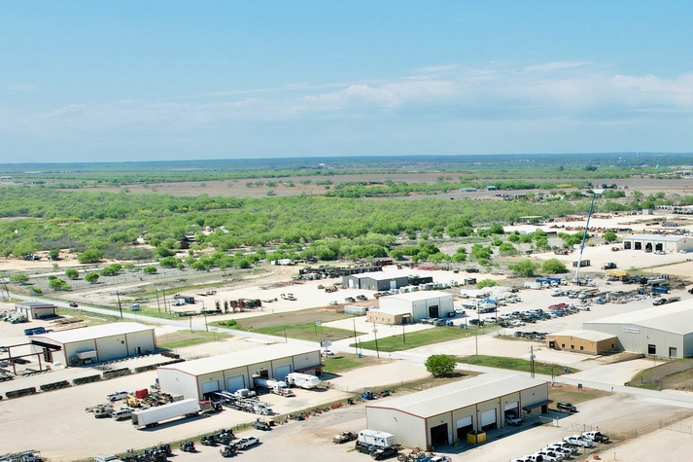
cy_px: 427
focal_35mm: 50
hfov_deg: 37.4
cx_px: 606
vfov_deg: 26.0
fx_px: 962
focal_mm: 8.38
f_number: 2.8
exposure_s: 1/3000
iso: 100
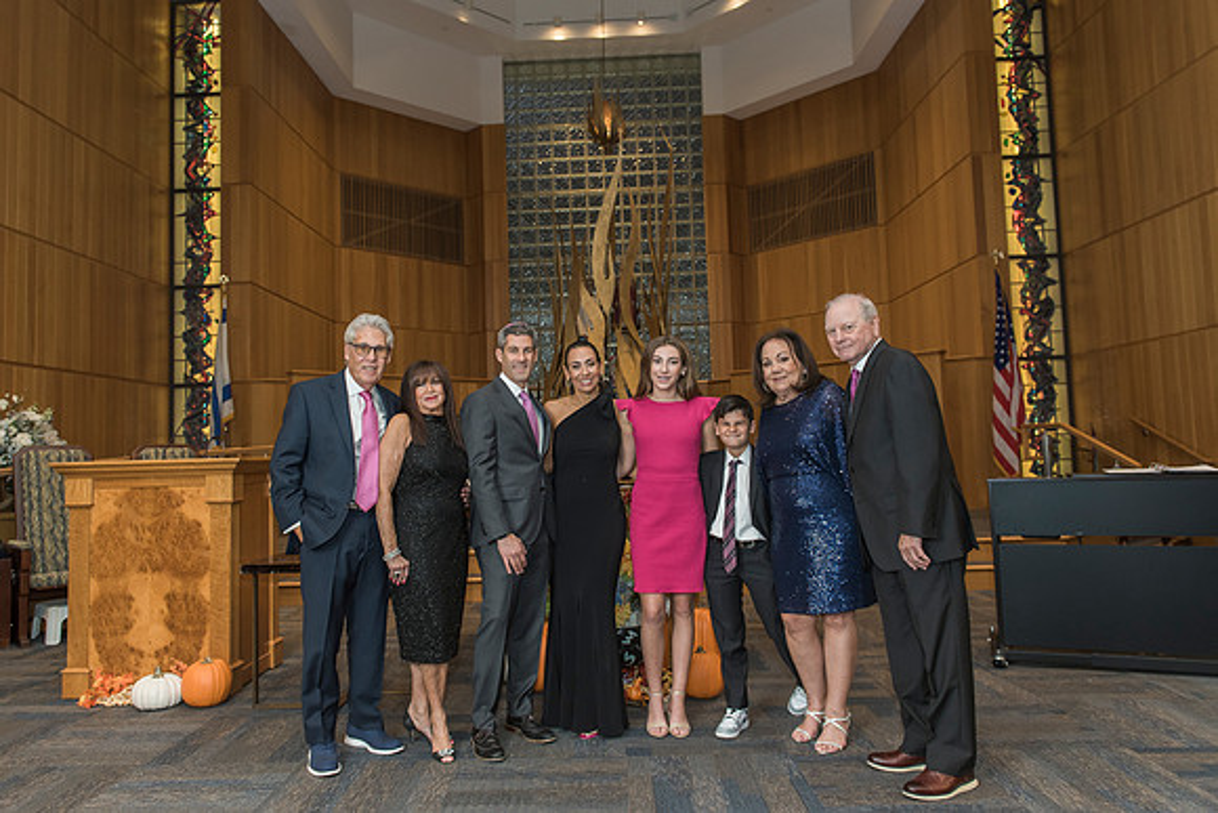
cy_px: 386
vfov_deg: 50.8
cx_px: 577
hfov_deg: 70.9
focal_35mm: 25
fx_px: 855
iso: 1000
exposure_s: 1/200
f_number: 4
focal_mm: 24
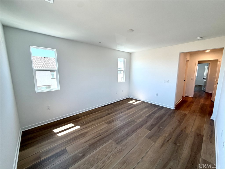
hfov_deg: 102.1
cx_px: 112
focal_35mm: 14
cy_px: 84
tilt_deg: -8.1
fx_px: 91
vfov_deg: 85.7
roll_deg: +0.7
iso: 64
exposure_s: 1/120
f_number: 2.2
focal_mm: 2.22
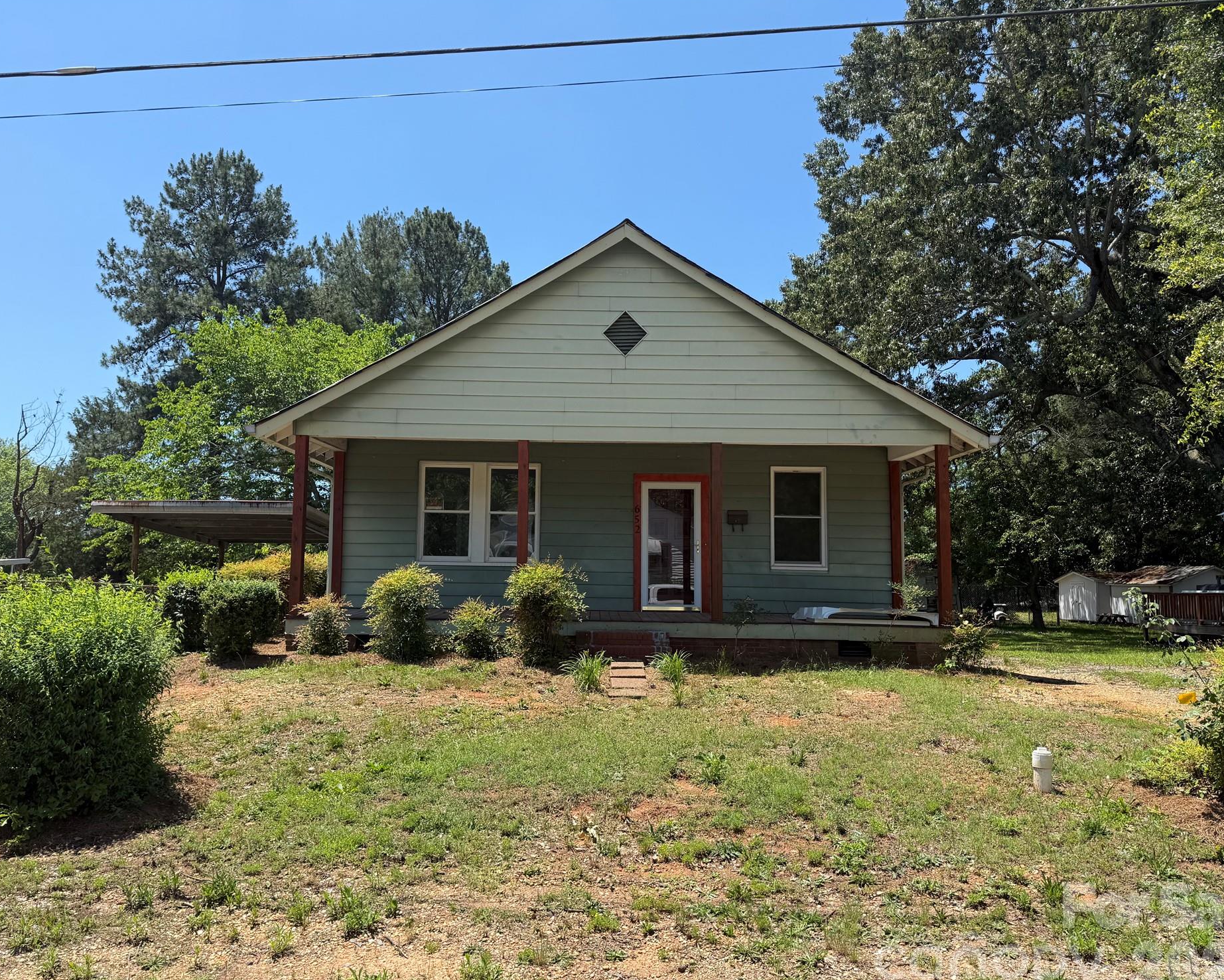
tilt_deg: +5.2
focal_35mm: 26
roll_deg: -0.4
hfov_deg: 66.0
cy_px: 503
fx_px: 942
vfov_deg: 54.9
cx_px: 595
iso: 80
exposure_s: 1/2907
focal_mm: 6.76
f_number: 1.78
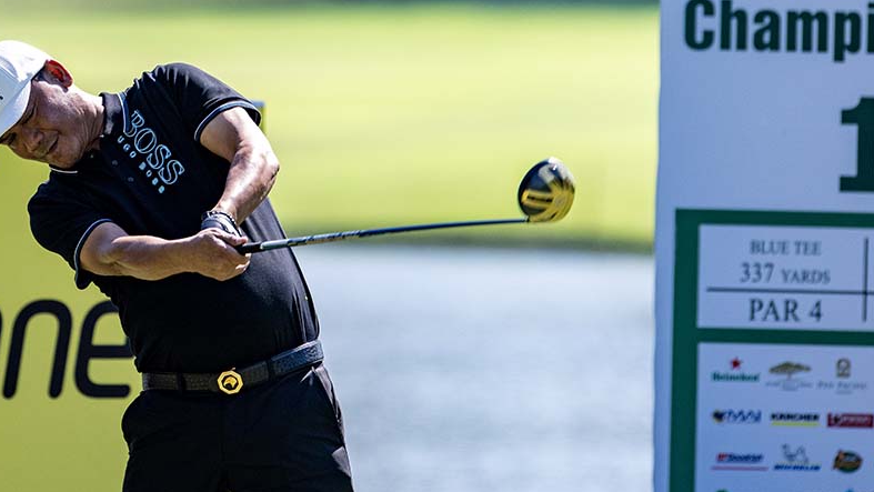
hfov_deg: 4.2
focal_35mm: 511
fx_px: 11844
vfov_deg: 2.4
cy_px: 194
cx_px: 395
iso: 720
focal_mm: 400
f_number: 4.5
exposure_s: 1/2500
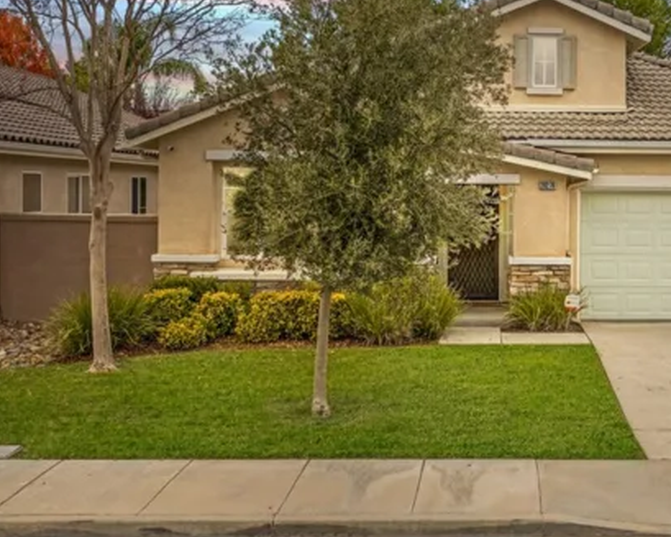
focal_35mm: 54
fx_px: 1072
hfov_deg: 33.8
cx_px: 529
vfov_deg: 28.0
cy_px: 210
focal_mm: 10.26
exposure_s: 1/200
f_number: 5
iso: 100
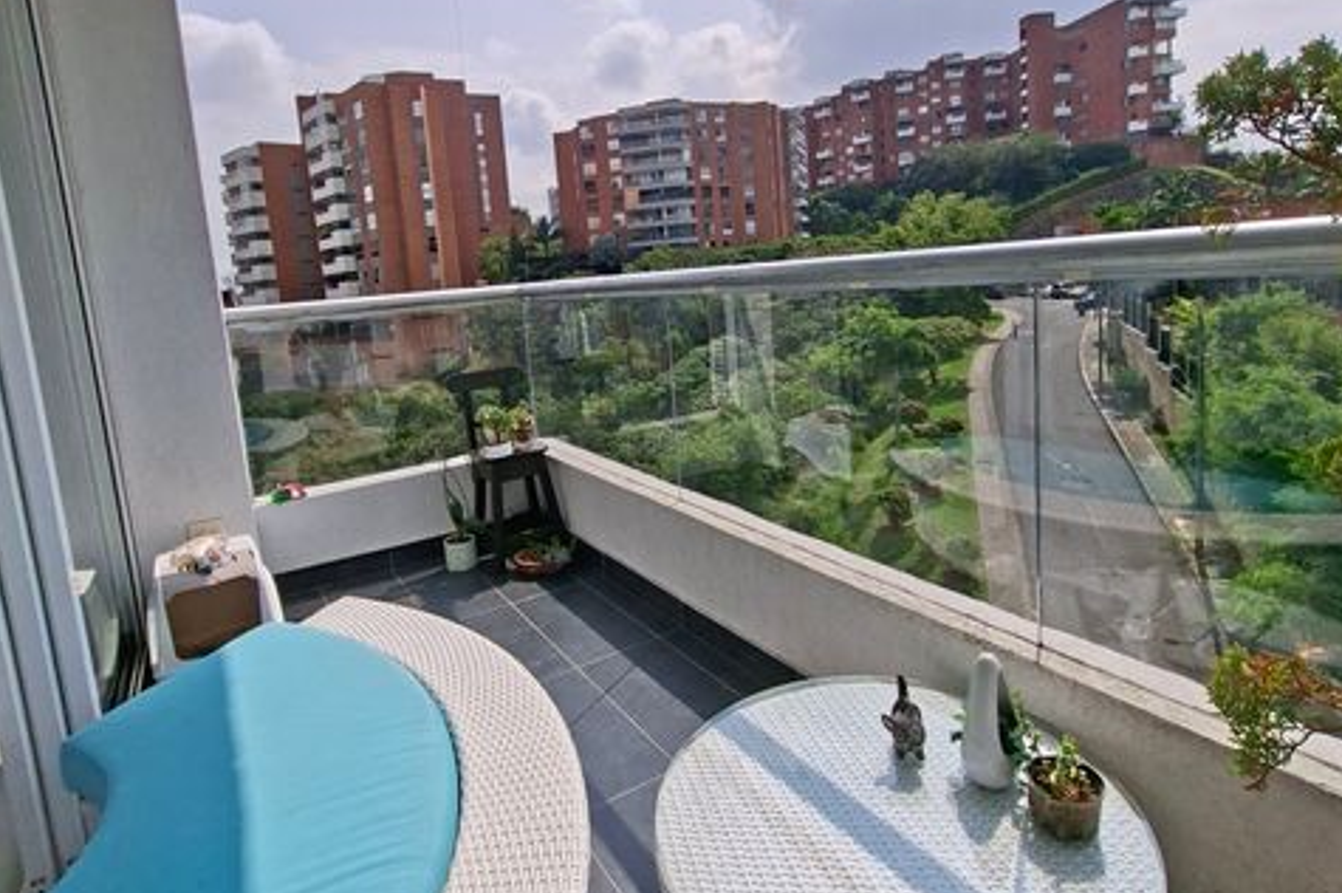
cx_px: 655
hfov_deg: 86.9
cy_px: 363
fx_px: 708
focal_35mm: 19
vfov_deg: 64.0
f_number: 2.2
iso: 40
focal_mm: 1.74
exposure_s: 1/3717
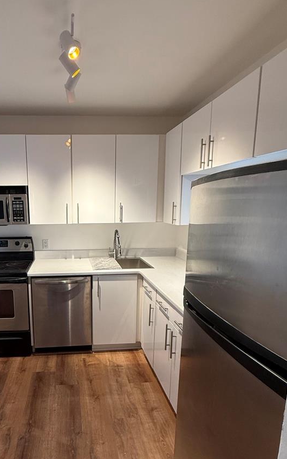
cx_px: 81
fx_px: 263
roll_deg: +1.6
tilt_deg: -10.2
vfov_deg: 82.0
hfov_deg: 55.2
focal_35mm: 21
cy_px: 252
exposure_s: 1/120
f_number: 2.2
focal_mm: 2.22
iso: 250
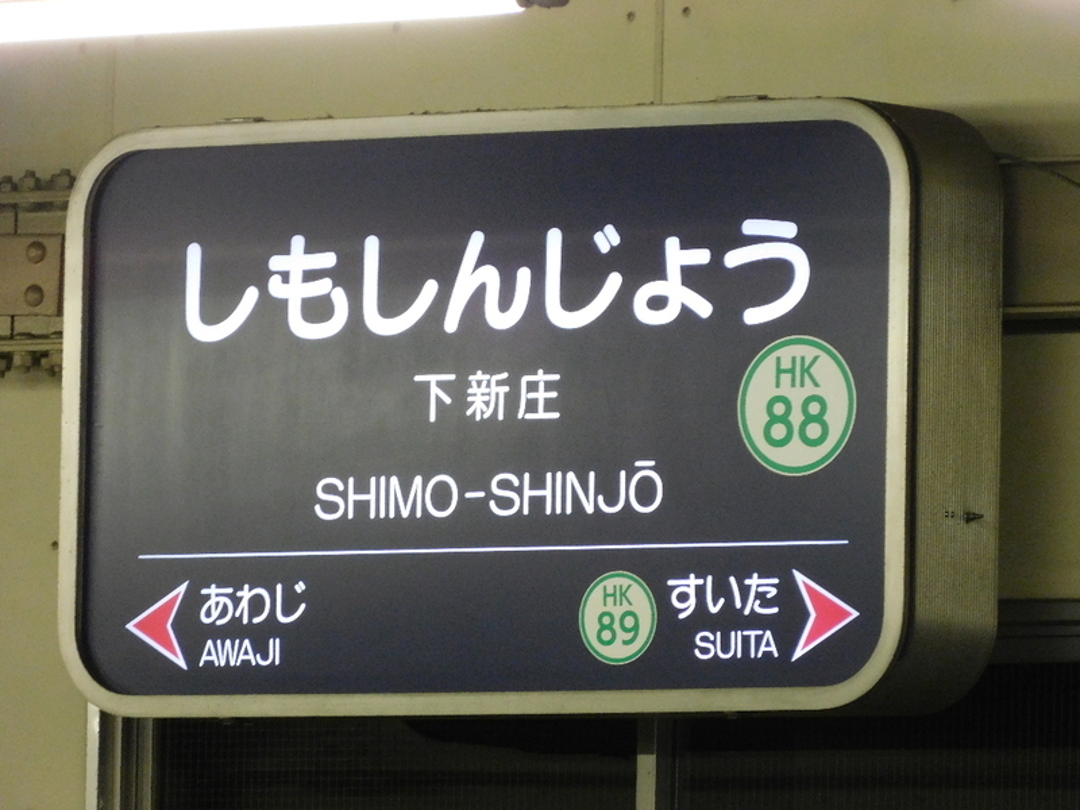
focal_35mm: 400
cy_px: 405
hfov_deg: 5.0
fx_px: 12480
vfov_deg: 3.7
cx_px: 540
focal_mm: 71.4
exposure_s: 1/25
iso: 800
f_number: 6.2
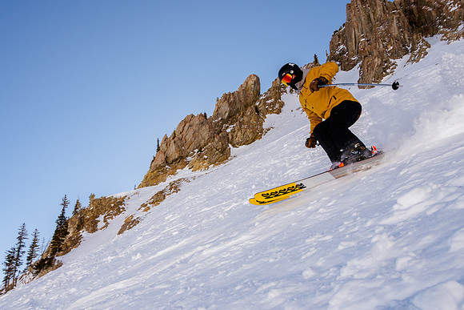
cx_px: 222
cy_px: 155
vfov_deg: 45.0
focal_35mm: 29
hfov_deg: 63.7
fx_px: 374
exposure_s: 1/800
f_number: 8
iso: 160
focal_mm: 18
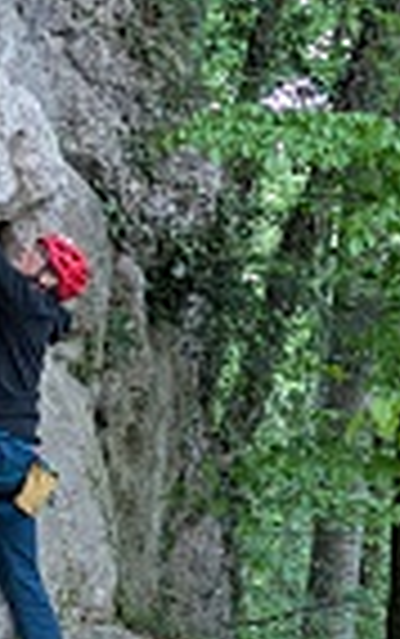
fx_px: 3185
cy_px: 634
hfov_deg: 7.2
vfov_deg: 11.3
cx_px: 175
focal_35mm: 183
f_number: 1.89
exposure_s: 1/25
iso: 153
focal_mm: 5.43
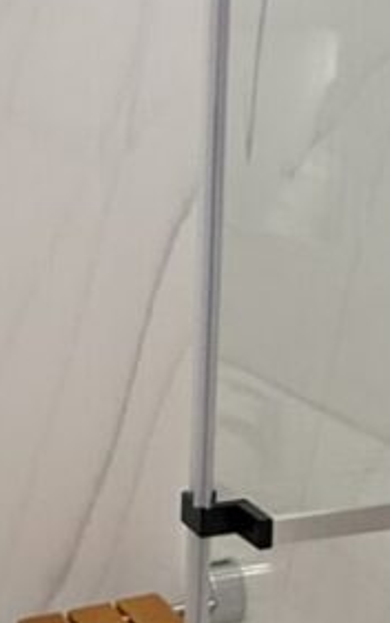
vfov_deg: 27.1
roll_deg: -1.6
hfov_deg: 17.0
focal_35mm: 76
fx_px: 1290
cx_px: 312
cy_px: 299
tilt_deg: -8.8
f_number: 2.2
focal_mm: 2.22
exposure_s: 1/120
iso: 250
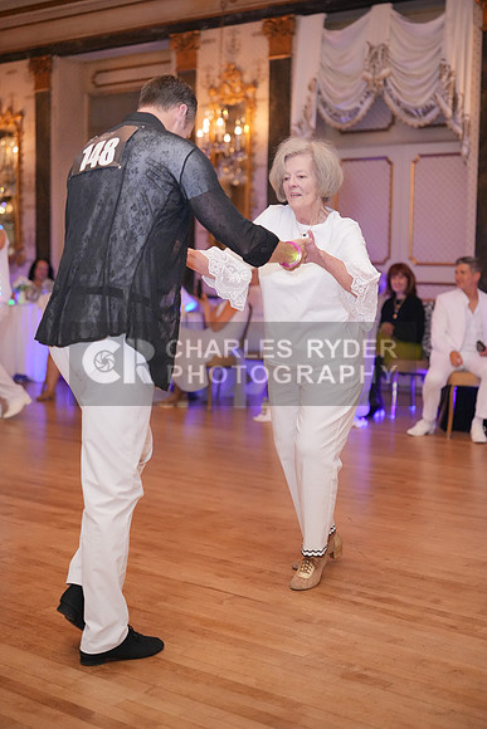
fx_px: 1014
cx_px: 244
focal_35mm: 50
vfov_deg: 39.6
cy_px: 364
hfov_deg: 27.0
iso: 5000
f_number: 2
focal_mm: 50
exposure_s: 1/250
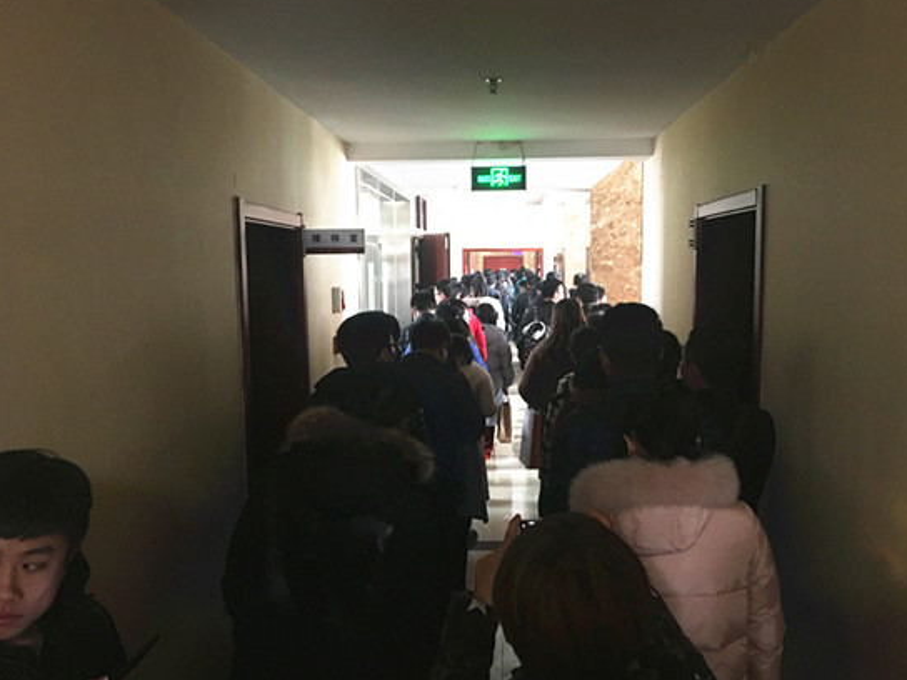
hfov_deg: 56.8
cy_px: 350
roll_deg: +0.7
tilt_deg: -3.5
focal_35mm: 32
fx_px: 838
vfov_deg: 44.2
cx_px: 484
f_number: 2.2
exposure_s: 1/8
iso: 160
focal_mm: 4.15
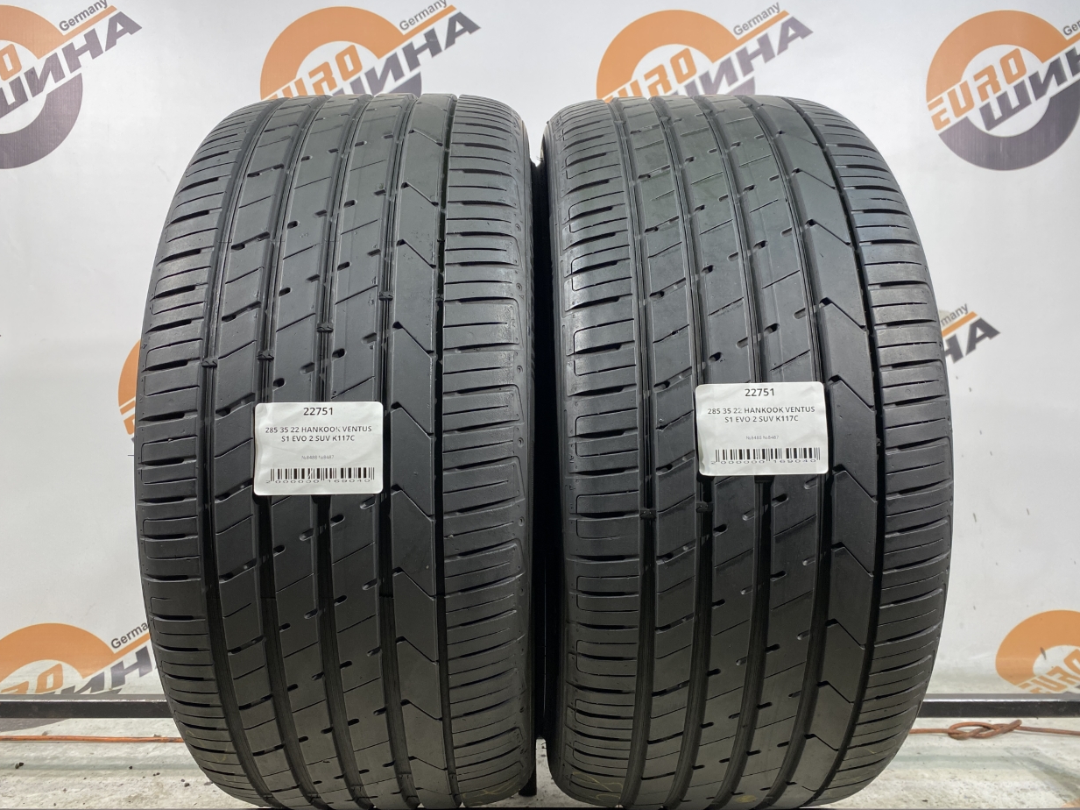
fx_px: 842
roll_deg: +0.2
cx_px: 523
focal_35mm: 27
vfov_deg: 51.3
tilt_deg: -2.0
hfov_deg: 65.3
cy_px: 406
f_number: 1.8
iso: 80
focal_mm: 4.25
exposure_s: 1/100
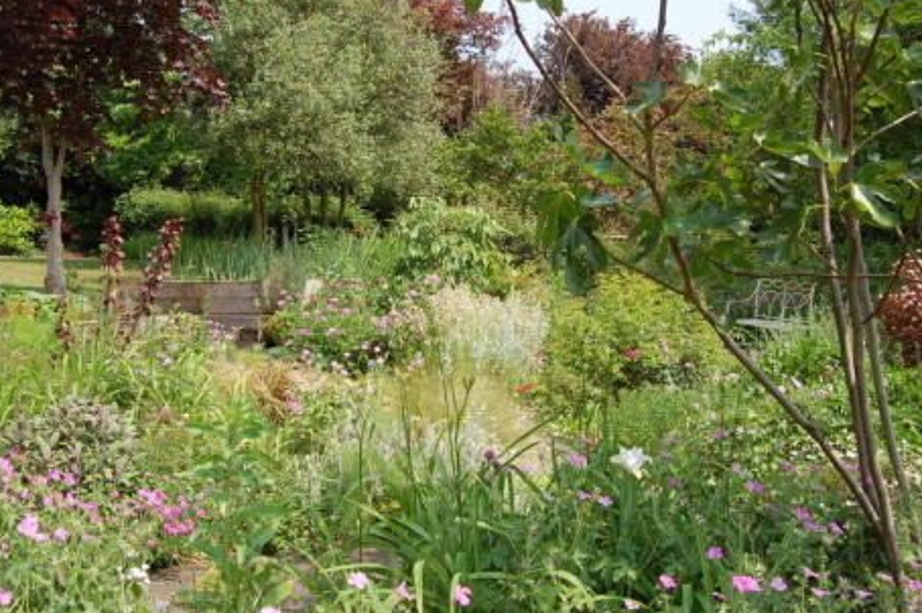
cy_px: 264
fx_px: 998
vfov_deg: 34.1
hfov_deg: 49.5
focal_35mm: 39
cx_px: 424
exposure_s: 1/250
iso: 200
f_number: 8
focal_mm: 18
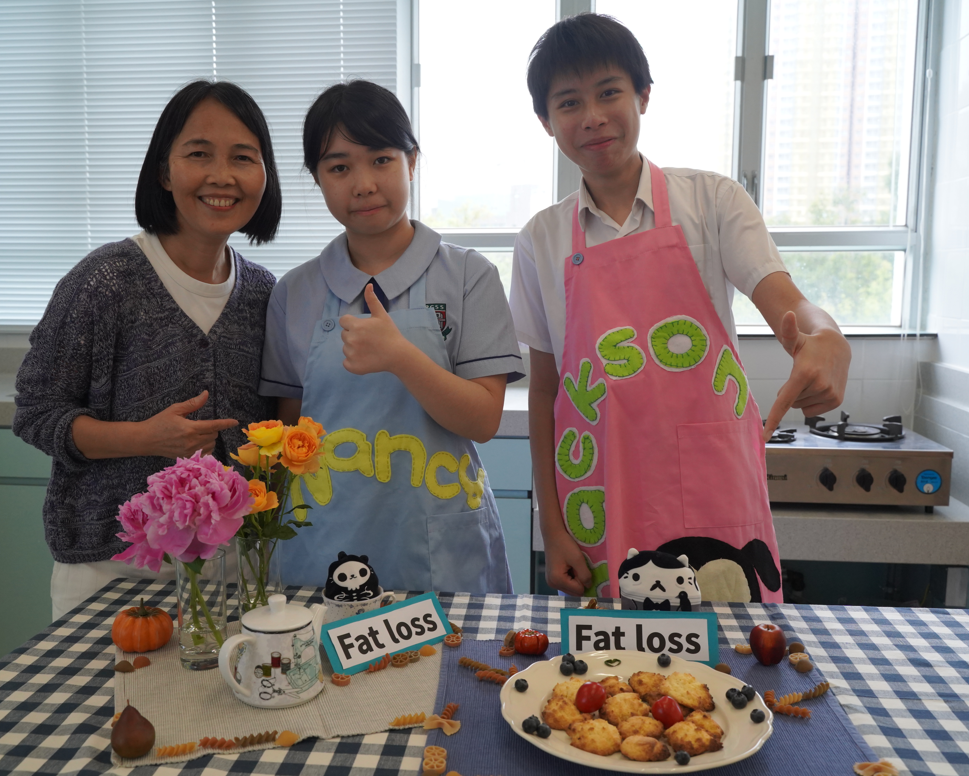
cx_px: 451
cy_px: 387
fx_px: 975
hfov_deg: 52.8
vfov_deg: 43.4
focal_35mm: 34
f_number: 5.6
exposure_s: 1/640
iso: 2500
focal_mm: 30
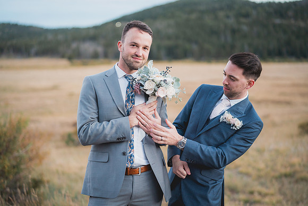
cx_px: 154
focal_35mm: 53
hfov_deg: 37.3
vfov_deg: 25.4
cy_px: 103
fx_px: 456
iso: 400
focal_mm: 50
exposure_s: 1/250
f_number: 1.4
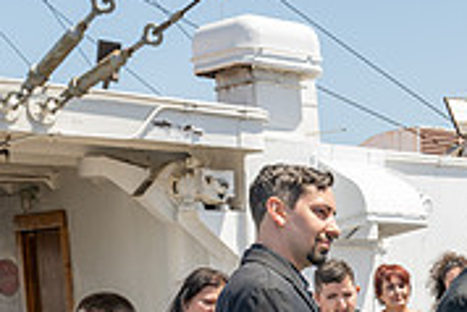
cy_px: 471
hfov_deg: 20.0
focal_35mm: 91
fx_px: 1181
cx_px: 656
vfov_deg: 14.1
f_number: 9
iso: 200
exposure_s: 1/200
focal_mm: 28
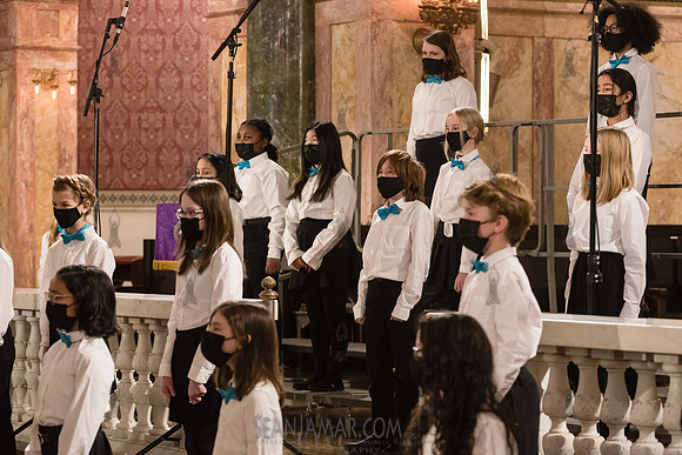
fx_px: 2122
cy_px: 228
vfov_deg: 12.2
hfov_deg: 18.3
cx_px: 341
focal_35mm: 112
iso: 4000
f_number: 5
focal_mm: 112
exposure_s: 1/125
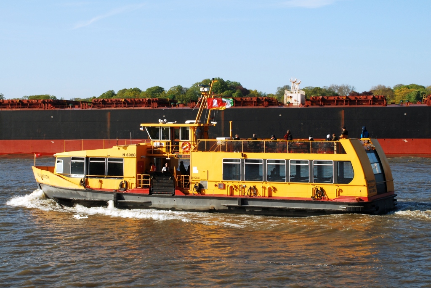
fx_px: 719
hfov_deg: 33.4
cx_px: 216
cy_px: 144
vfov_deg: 22.7
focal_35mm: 60
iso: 200
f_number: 10
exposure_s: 1/200
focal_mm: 40
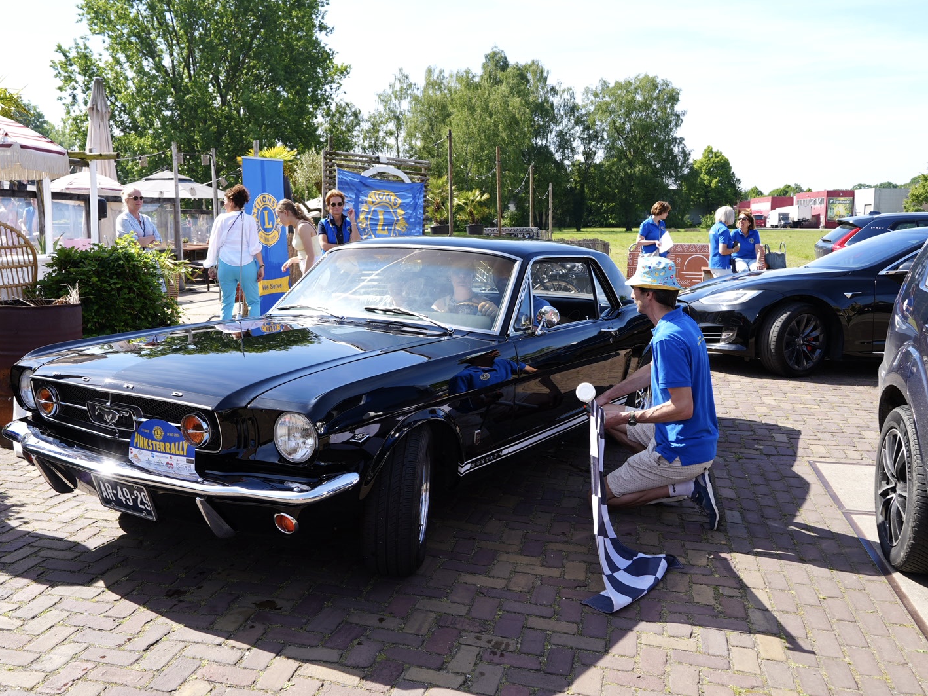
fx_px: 911
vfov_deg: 41.8
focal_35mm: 34
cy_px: 353
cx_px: 421
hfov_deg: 53.9
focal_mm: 31
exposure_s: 1/100
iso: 80
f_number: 8
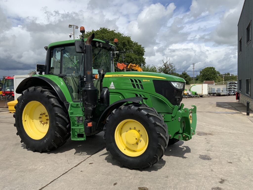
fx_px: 212
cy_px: 95
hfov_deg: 61.7
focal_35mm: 29
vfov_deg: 48.2
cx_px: 126
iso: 20
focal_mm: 3
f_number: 1.8
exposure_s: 1/3322
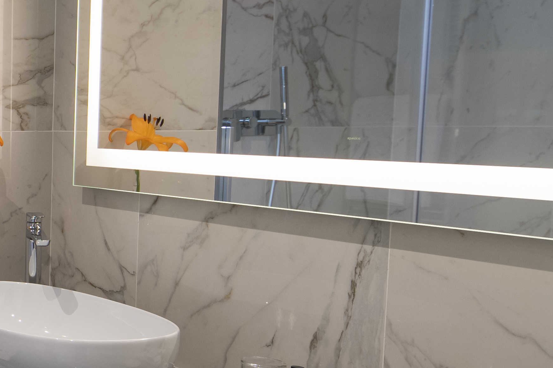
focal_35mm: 57
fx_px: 876
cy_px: 185
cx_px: -230
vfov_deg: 23.8
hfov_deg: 27.1
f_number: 4
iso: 160
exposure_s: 1/20
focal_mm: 12
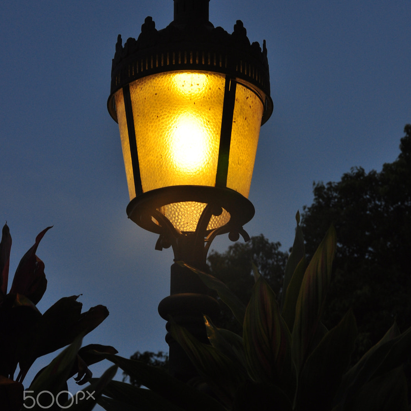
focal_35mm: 127
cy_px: 140
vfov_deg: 13.7
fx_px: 1706
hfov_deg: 13.7
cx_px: 205
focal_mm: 66
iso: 400
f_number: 9
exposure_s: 1/125
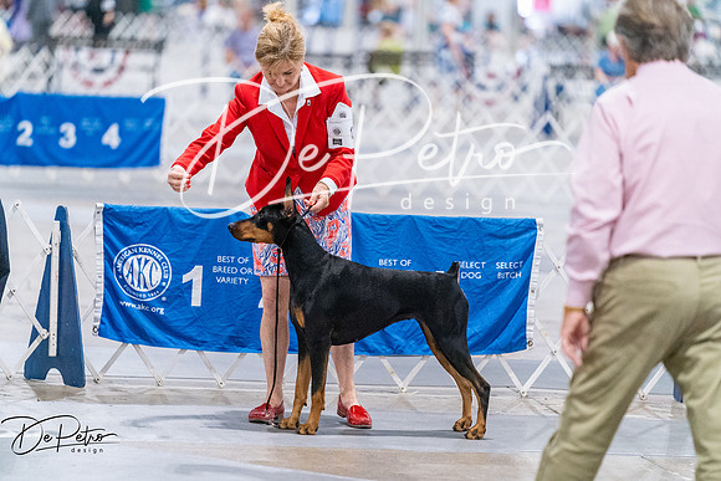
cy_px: 240
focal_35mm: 200
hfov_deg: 10.3
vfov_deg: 6.9
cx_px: 360
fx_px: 4006
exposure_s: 1/320
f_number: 3.2
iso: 6400
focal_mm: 200
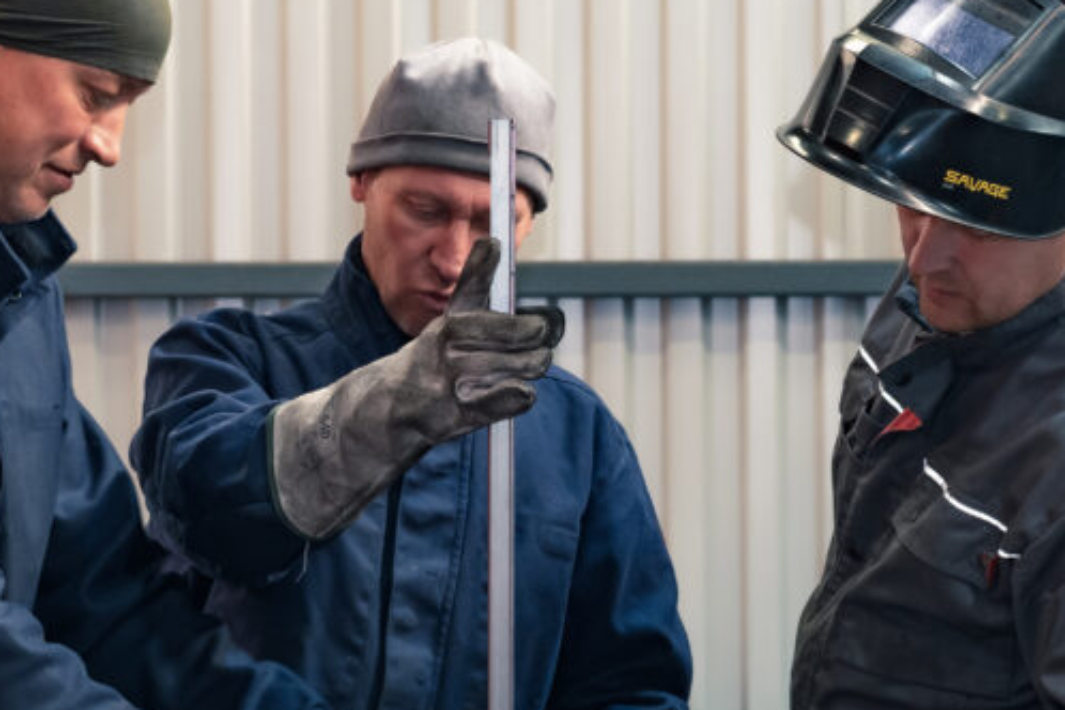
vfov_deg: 5.2
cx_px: 385
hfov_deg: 7.8
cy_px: 480
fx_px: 7780
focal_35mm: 263
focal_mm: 85
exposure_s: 1/125
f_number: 3.6
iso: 200
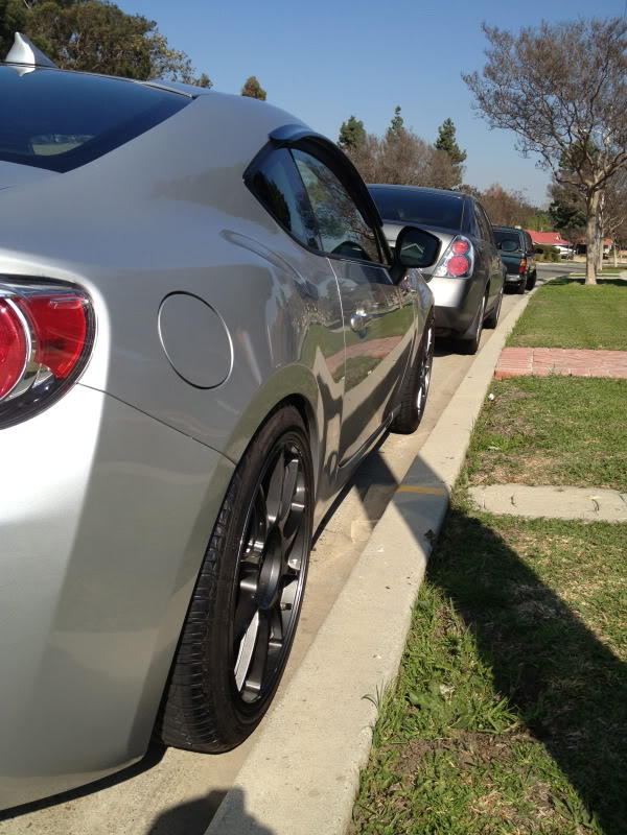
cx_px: 314
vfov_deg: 52.6
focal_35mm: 35
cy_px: 418
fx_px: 845
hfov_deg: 40.7
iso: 50
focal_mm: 4.3
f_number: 2.4
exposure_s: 1/1623
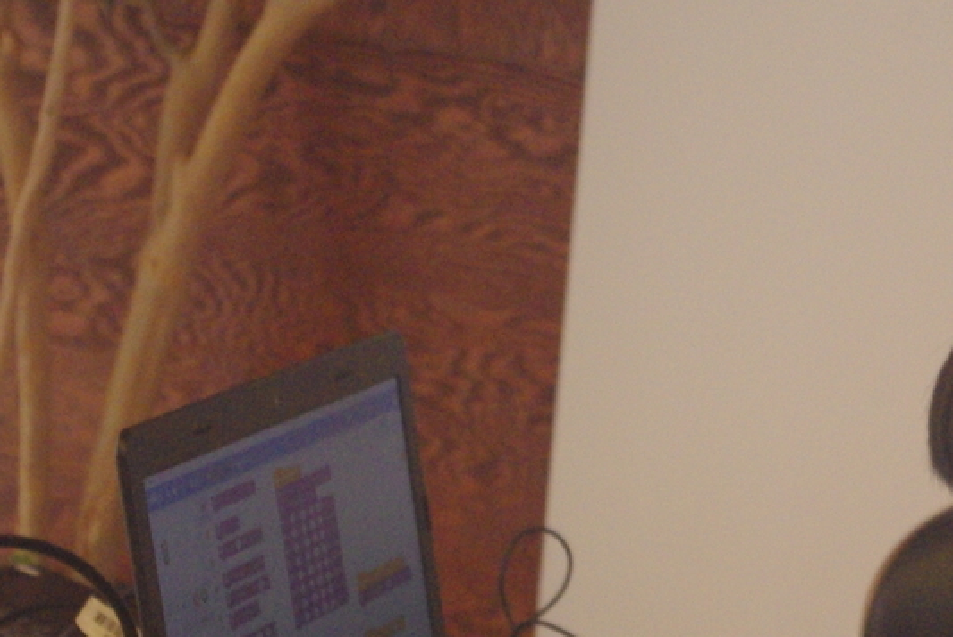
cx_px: 1030
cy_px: 452
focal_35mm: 169
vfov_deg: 8.1
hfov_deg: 12.0
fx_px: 4476
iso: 1600
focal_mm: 50
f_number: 5.6
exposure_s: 1/50
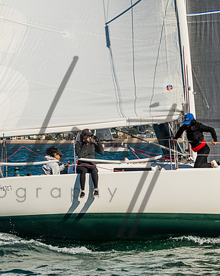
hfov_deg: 6.5
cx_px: 85
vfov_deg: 8.1
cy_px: 138
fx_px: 1946
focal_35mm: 239
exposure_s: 1/2000
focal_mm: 165
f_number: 9
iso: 400
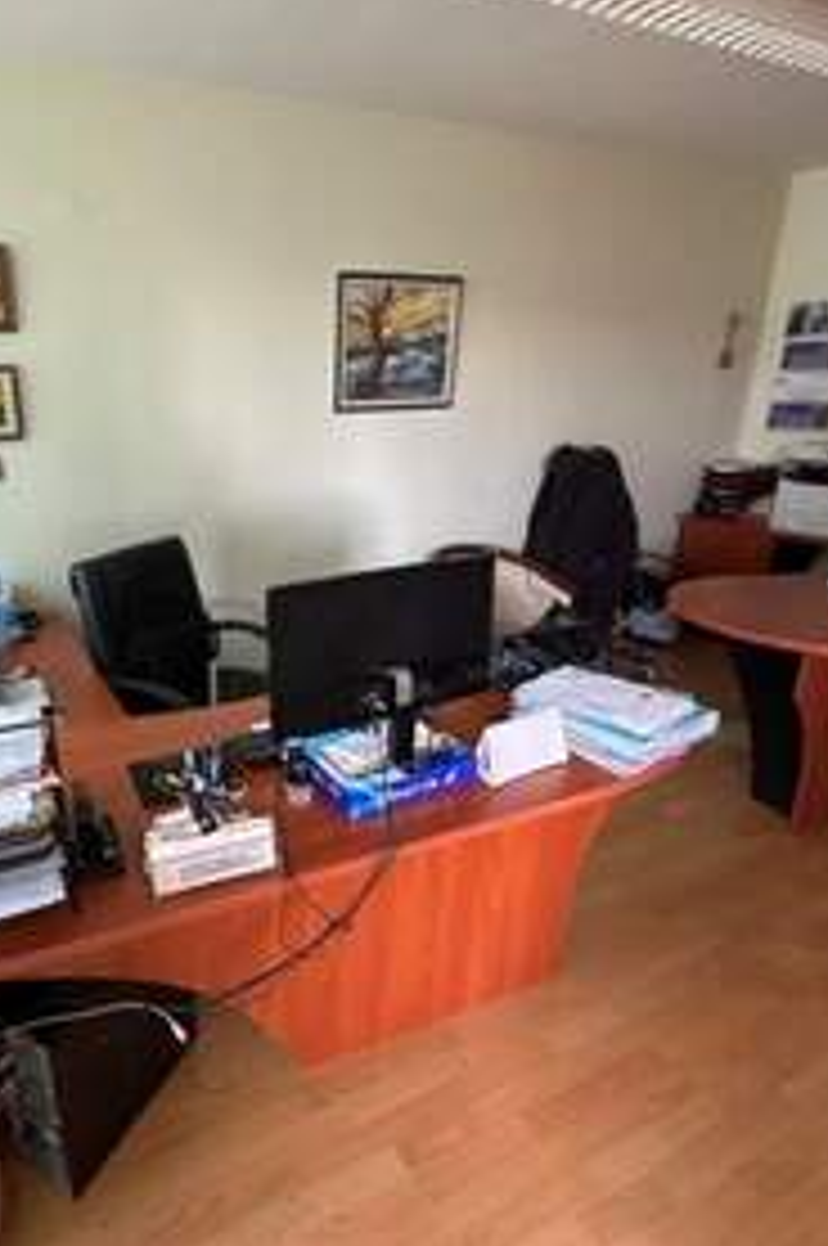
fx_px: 692
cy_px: 614
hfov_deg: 59.6
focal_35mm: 20
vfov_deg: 84.0
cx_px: 243
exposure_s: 1/92
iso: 320
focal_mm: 2.22
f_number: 2.2
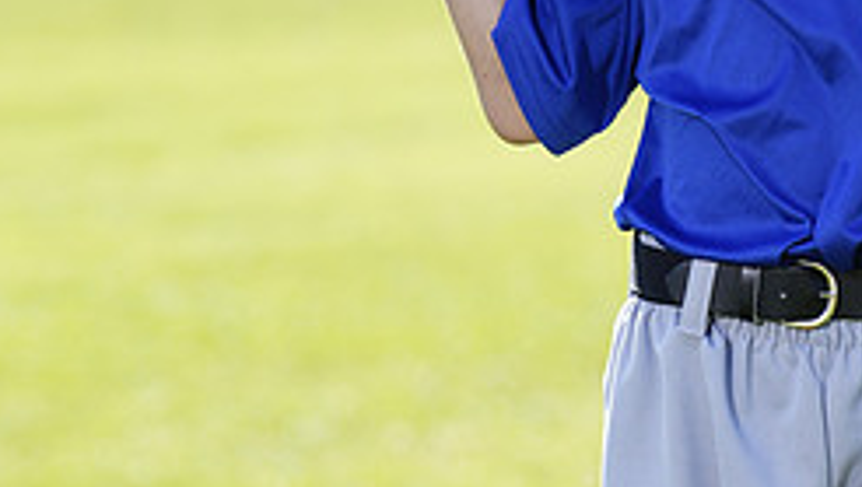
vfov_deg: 3.2
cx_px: 746
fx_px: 8581
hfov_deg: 5.7
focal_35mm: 375
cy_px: -173
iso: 100
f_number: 5
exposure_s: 1/250
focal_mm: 152
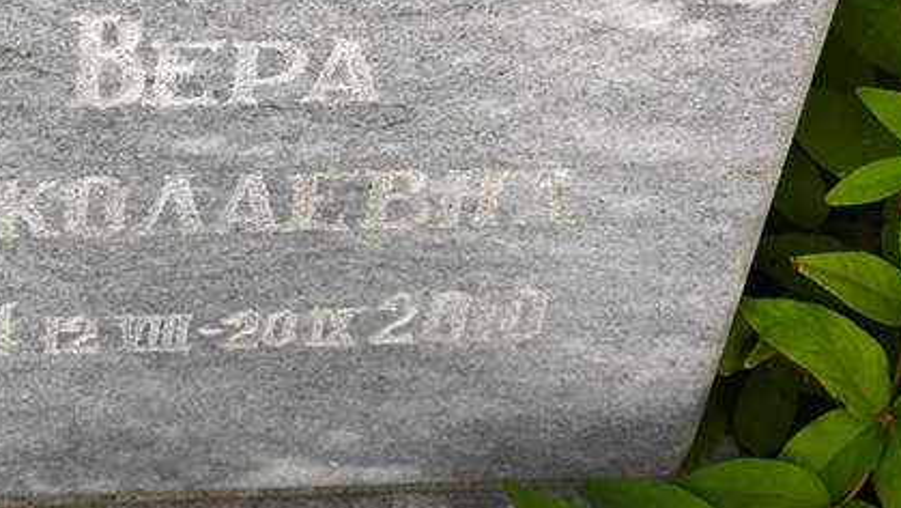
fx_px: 2485
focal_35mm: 104
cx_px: 70
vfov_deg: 11.5
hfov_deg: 20.1
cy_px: -34
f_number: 1.7
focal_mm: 4.71
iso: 80
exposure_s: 1/100
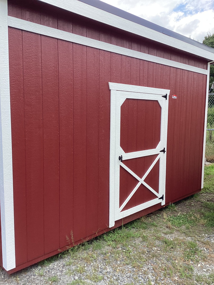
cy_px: 142
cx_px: 107
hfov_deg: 45.4
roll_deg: +1.4
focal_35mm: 31
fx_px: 256
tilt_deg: -8.4
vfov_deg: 58.4
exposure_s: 1/337
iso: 25
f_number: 2.4
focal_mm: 3.3
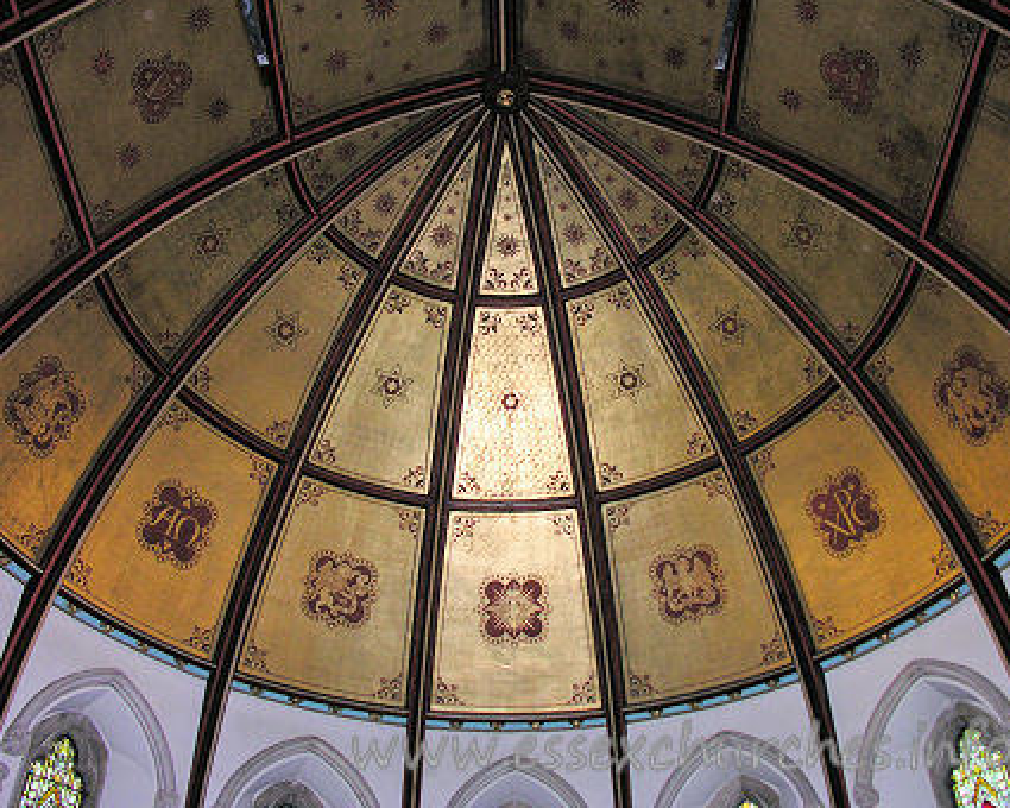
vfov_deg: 40.1
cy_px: 400
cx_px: 509
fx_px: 1106
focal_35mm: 37
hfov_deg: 49.1
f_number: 2.8
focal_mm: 8.9
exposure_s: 1/60.1
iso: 165
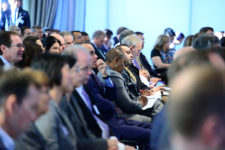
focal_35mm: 135
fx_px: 844
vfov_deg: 10.2
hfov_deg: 15.2
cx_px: 112
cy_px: 75
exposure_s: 1/100
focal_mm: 135
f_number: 2.8
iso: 4000
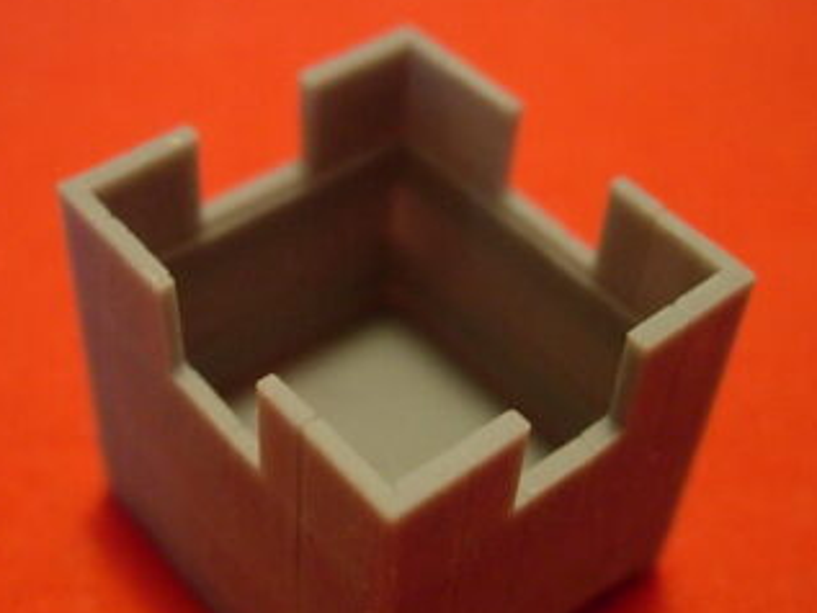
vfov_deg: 24.3
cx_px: 363
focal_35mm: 60
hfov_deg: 32.1
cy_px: 403
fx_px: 1417
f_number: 2.8
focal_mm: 7.8
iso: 200
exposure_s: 1/9.2
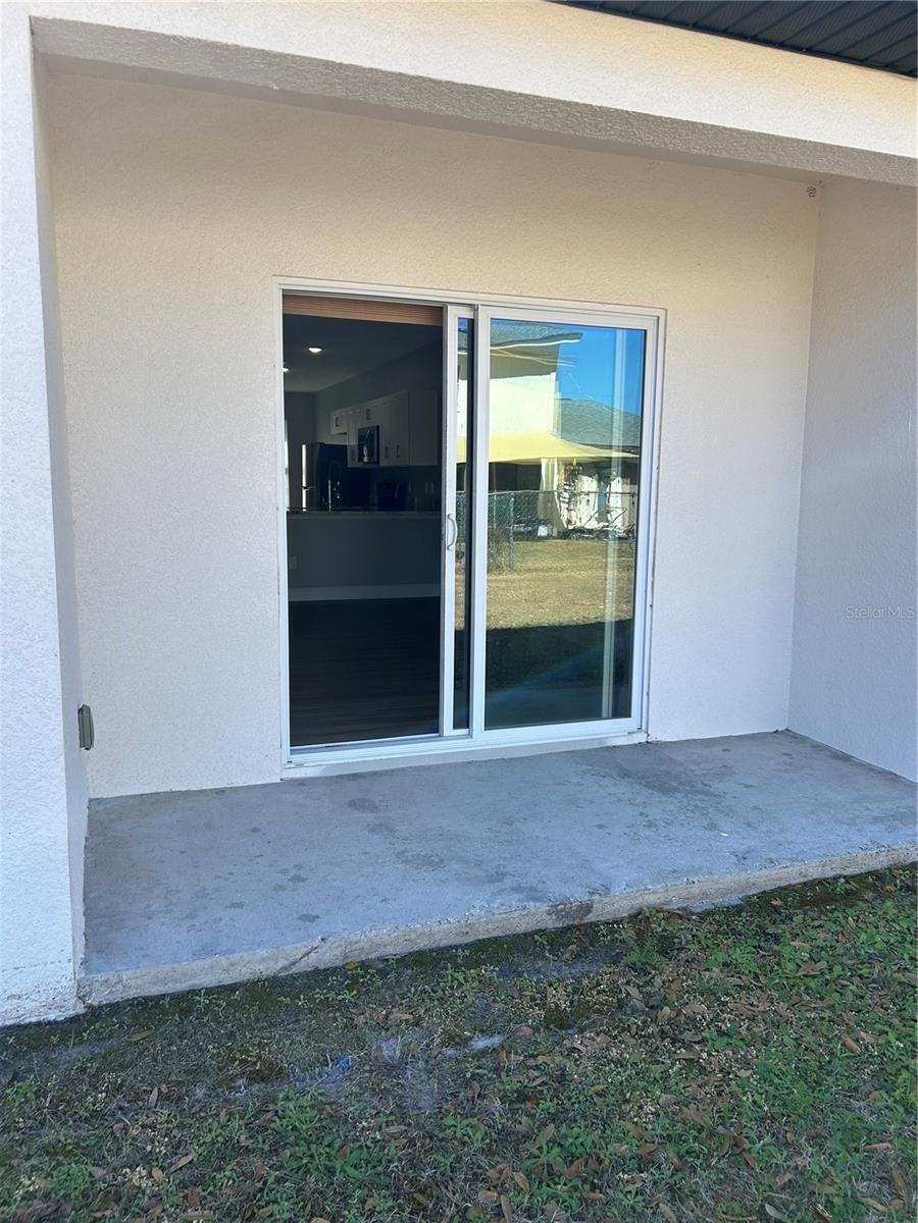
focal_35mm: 26
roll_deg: -0.8
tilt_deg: -7.8
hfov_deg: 53.1
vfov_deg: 67.3
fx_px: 919
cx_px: 459
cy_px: 612
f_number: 1.5
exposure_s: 1/1183
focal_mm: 5.7
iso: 50
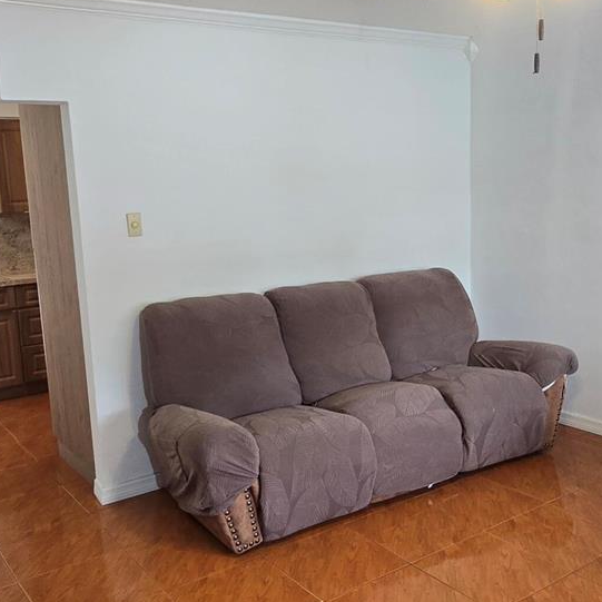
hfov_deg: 48.4
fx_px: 669
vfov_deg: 48.4
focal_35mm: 34
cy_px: 319
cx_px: 305
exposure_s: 1/60
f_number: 2.2
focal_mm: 2.2
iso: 100
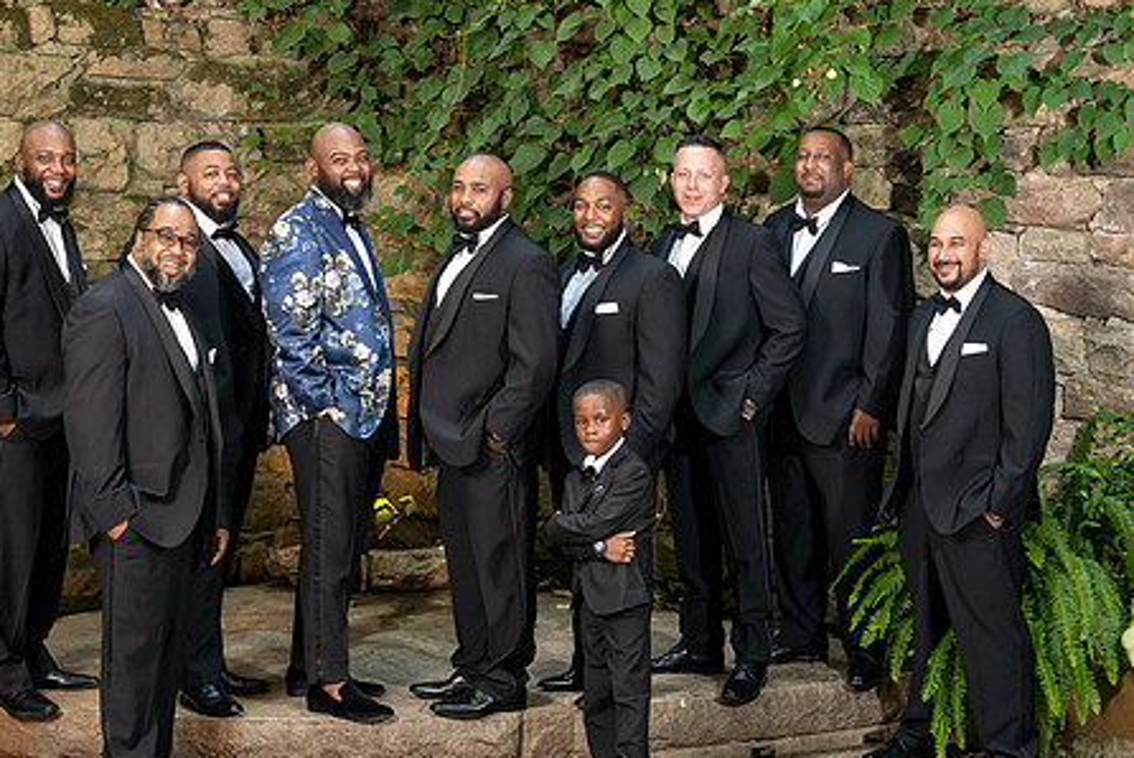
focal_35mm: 91
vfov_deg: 15.0
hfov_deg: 22.3
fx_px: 2868
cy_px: 406
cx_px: 402
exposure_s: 1/200
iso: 400
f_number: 4
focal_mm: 70
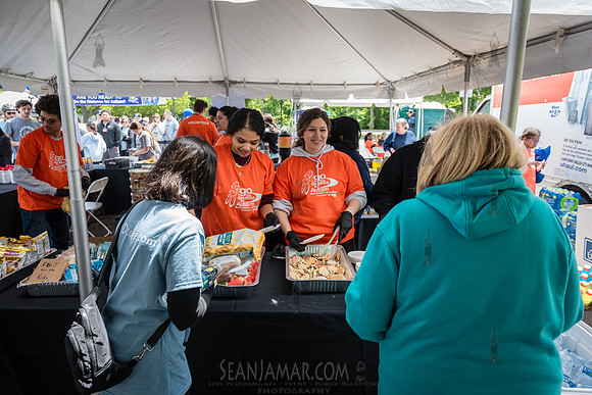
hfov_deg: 73.6
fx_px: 396
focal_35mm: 24
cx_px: 296
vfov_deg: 53.0
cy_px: 198
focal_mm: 24
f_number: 4
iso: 400
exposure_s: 1/320
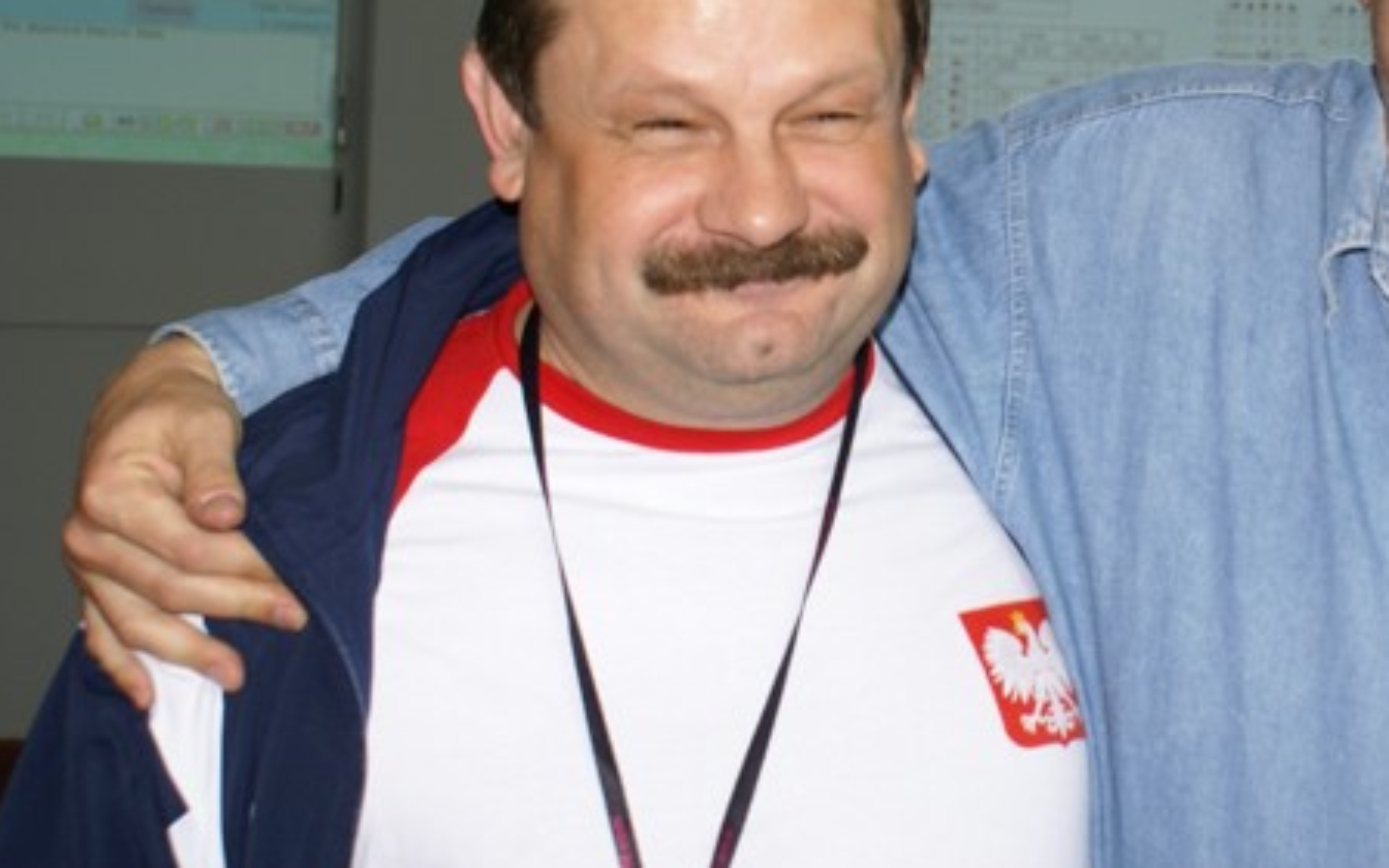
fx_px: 2536
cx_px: 1048
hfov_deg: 30.1
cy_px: 195
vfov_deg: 19.3
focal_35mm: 67
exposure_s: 1/25
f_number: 5.6
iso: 200
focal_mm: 28
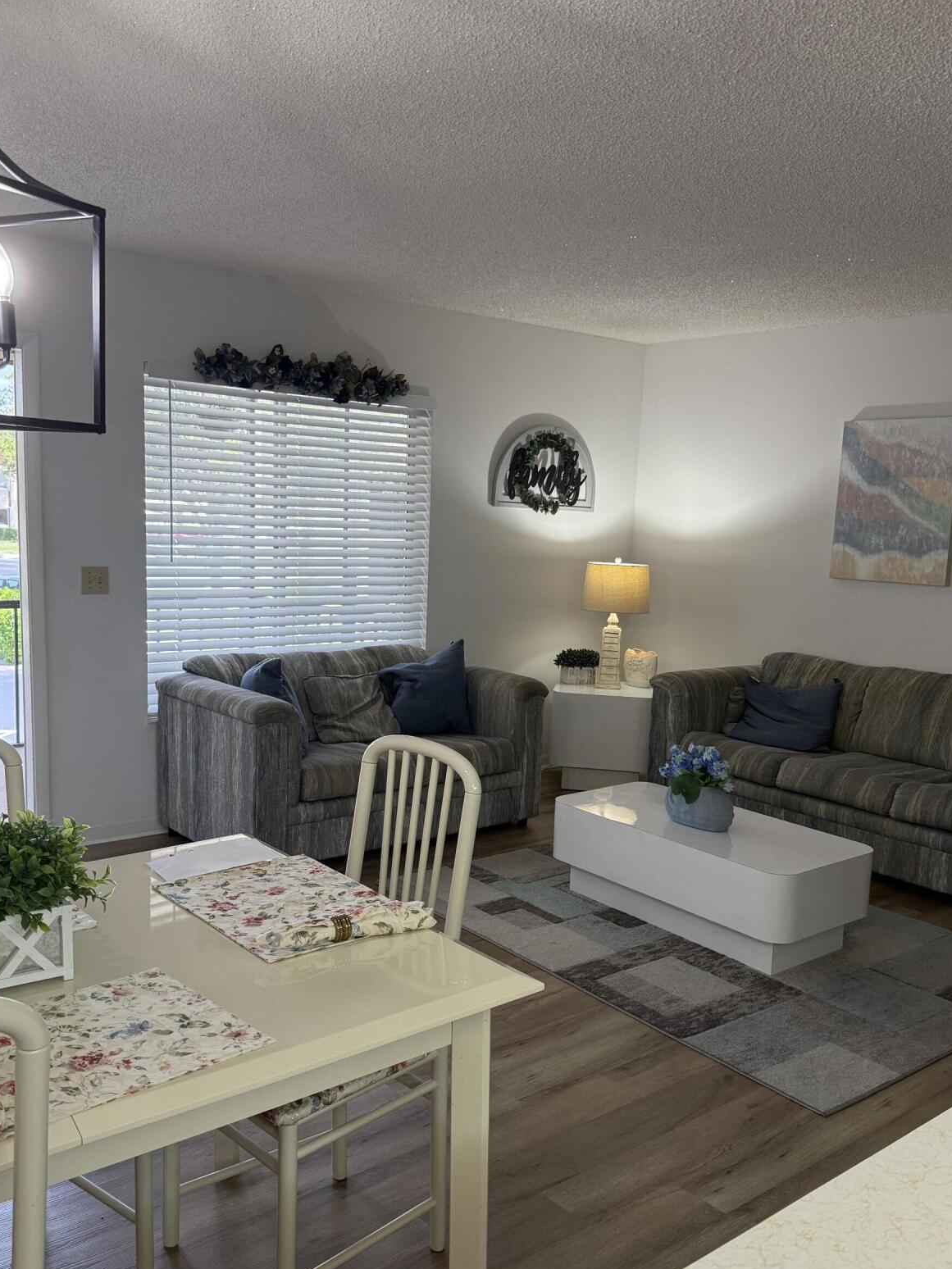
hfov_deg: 45.4
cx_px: 500
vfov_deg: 58.3
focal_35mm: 31
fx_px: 1137
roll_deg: -2.9
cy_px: 684
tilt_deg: -9.1
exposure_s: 1/201
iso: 200
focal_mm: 6.76
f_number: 1.78
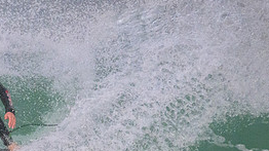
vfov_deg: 0.7
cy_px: 166
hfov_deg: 1.2
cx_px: 22
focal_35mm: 1859
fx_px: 13252
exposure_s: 1/1250
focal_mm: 800
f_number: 11
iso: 12800
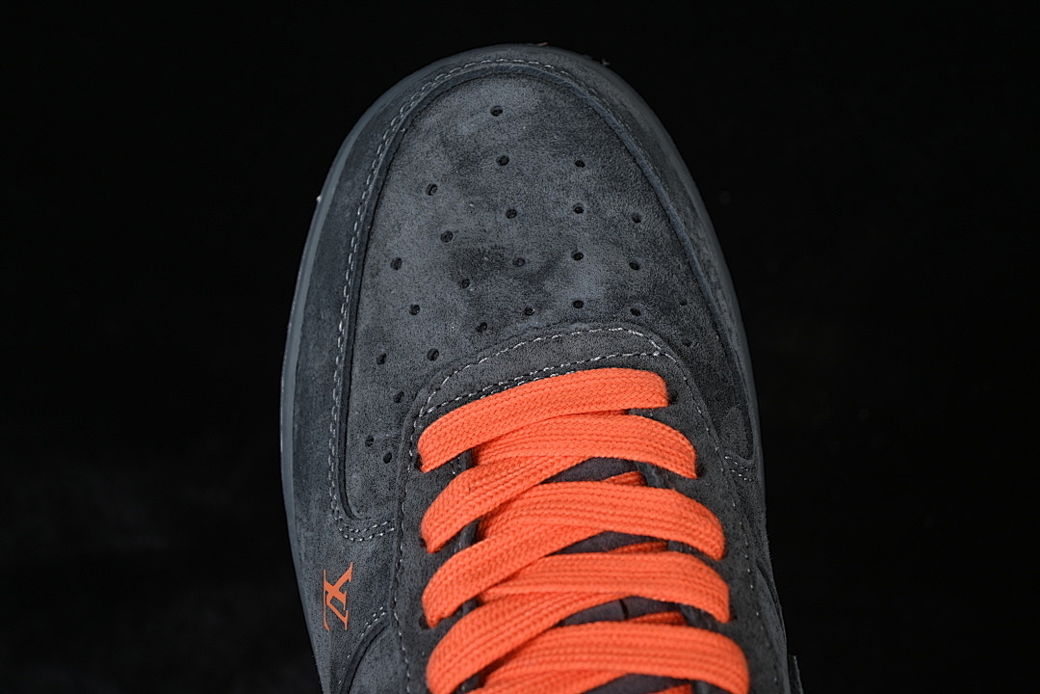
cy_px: 347
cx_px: 520
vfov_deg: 18.2
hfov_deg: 27.0
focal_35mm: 75
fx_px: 2166
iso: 160
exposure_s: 1/60
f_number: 6.3
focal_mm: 50
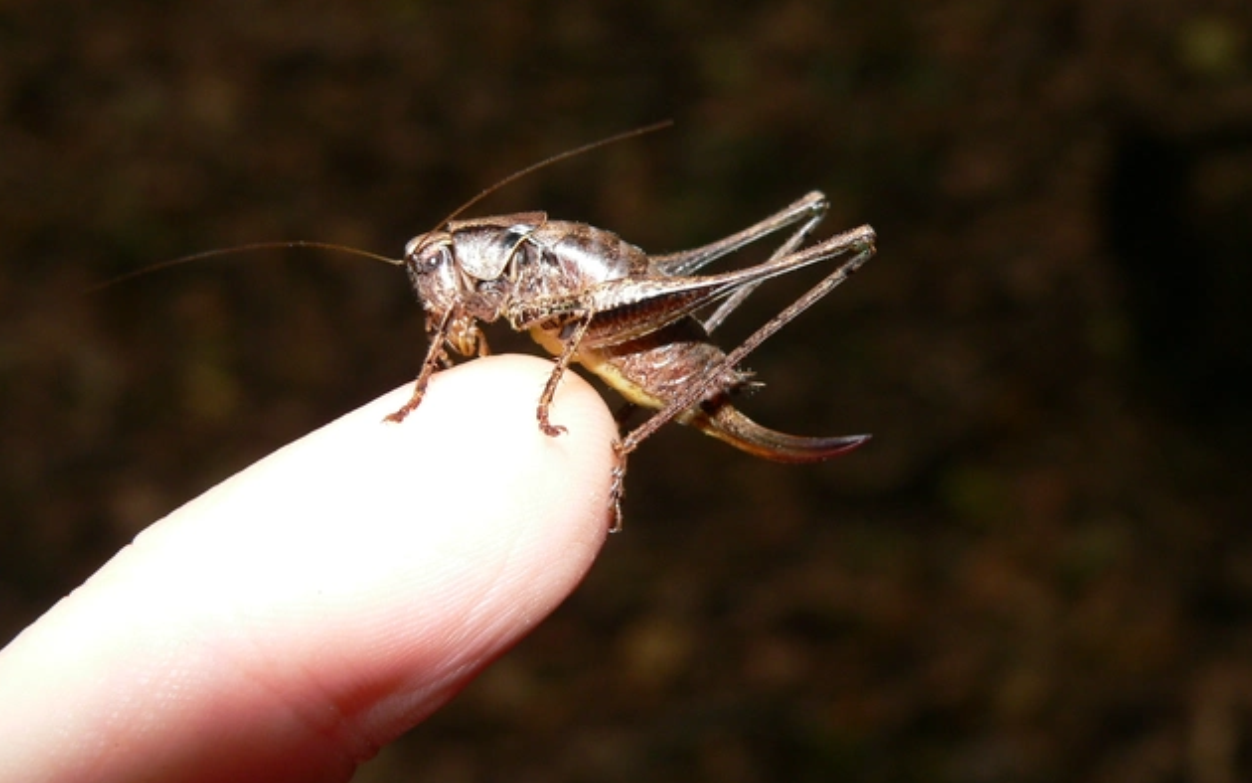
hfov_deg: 29.4
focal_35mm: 70
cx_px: 626
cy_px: 360
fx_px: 2389
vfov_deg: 18.6
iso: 100
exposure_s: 1/60
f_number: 4
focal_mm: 10.8
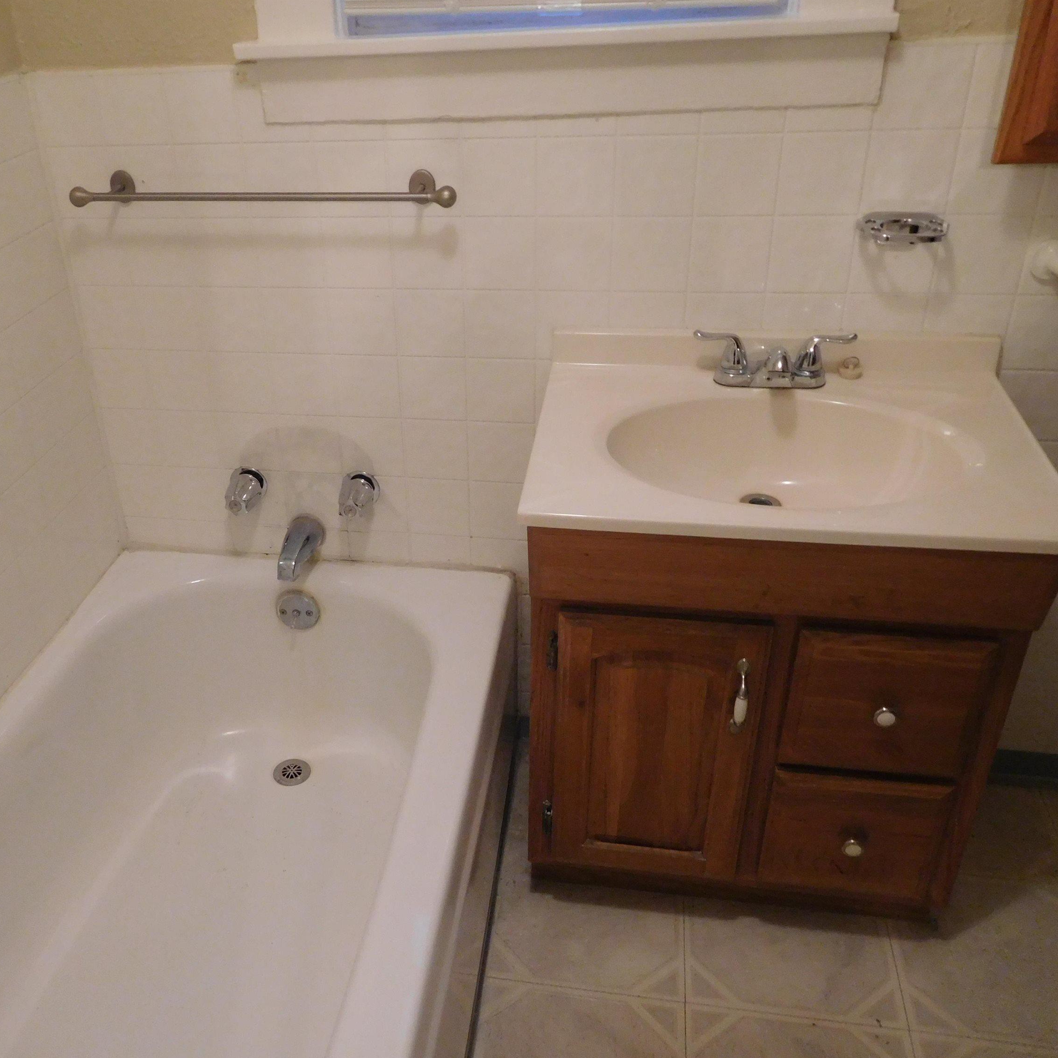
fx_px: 1037
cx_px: 392
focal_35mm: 30
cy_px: 536
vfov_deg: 54.0
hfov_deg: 53.4
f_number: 3.4
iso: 400
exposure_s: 1/25
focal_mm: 4.5
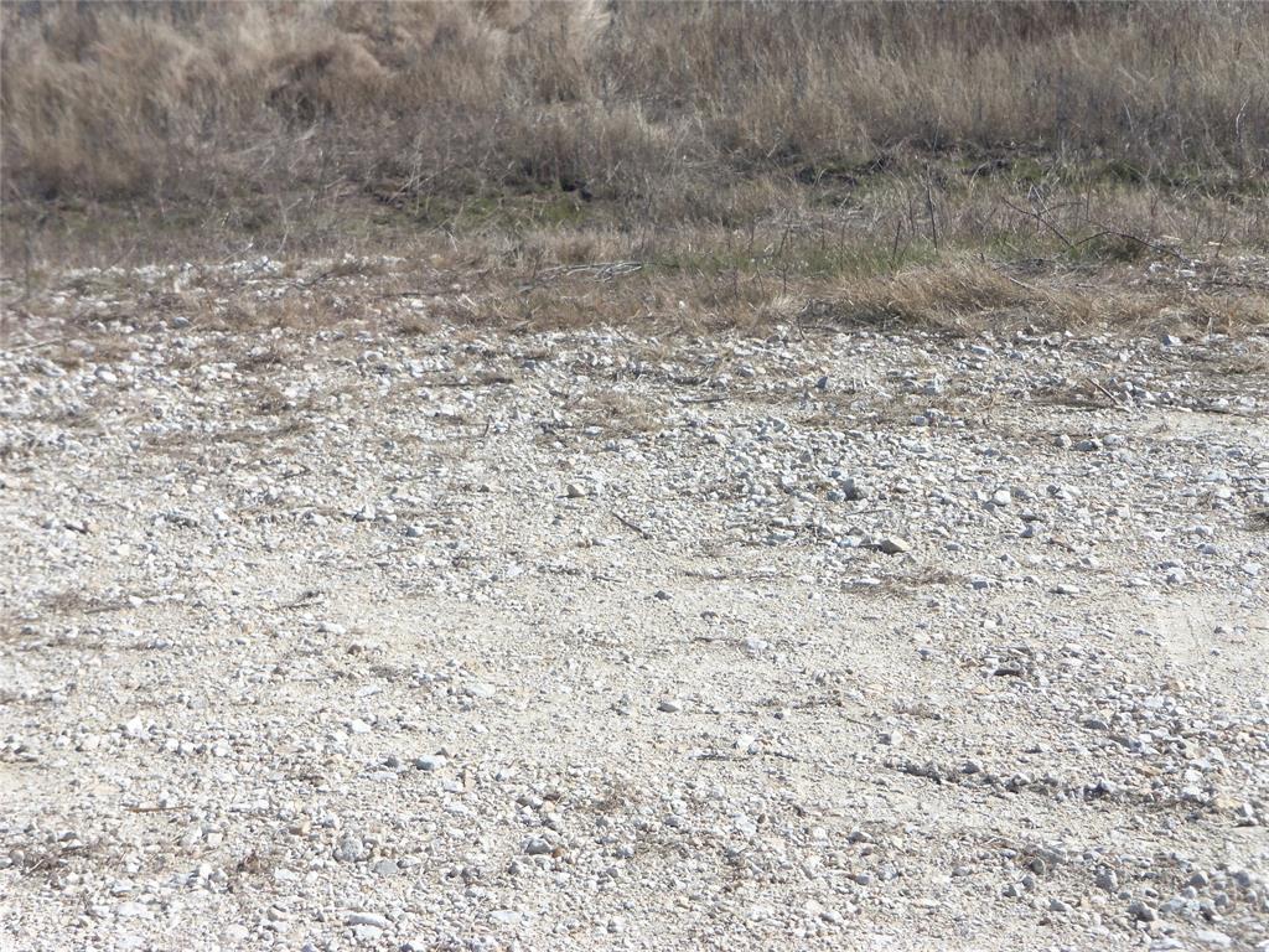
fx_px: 2823
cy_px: 476
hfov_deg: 25.3
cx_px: 634
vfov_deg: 19.1
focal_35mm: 77
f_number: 5
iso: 64
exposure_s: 1/400
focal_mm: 13.7
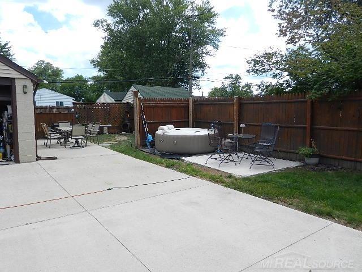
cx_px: 181
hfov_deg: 69.4
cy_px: 136
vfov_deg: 54.9
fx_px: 261
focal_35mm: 25
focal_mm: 4.5
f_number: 7
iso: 160
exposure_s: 1/1000
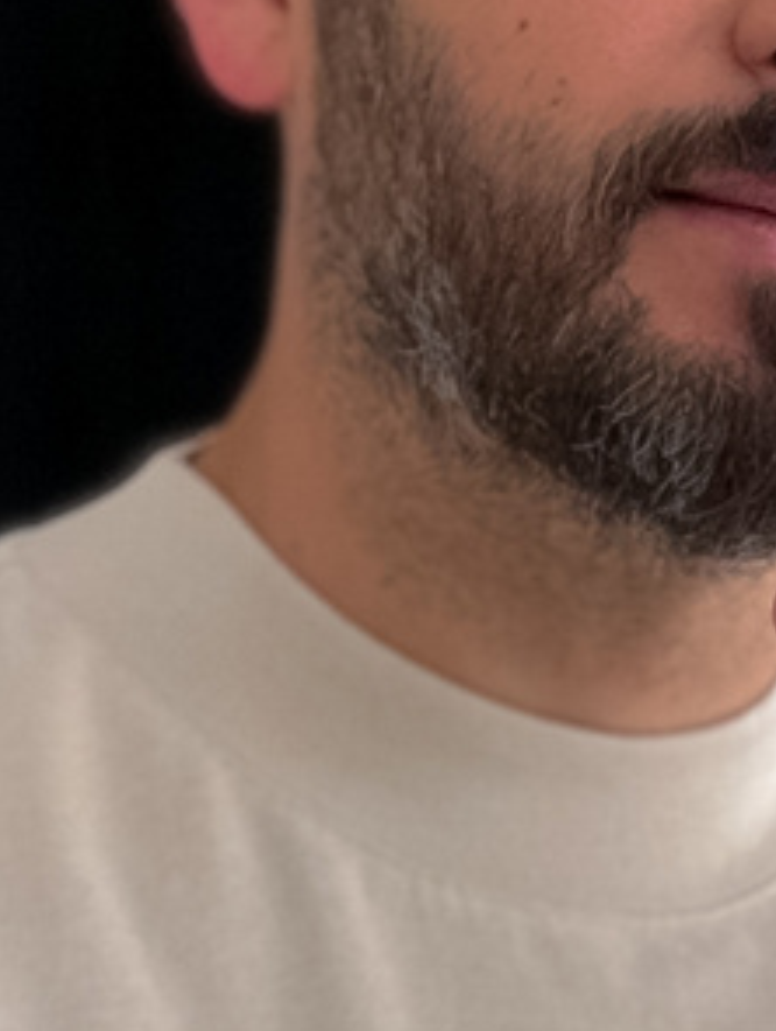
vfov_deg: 7.4
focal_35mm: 260
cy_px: 1863
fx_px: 7755
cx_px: 496
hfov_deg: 5.7
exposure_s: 1/150
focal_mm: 6.86
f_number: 1.8
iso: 64
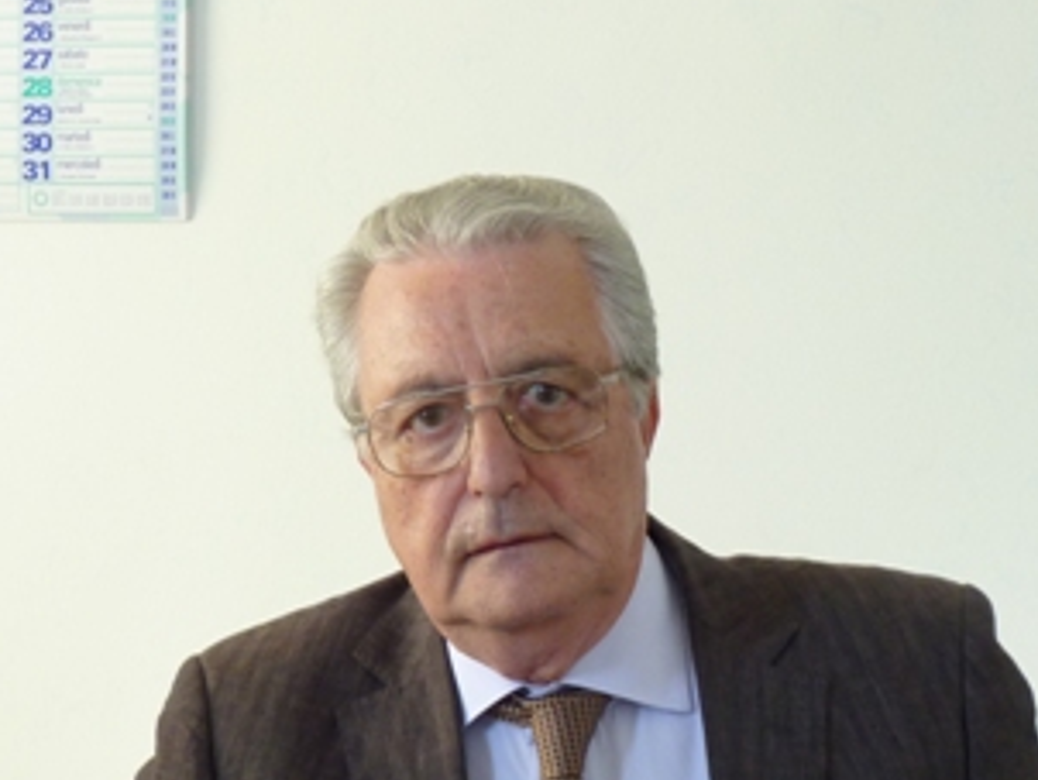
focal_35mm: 125
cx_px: 588
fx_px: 3751
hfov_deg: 15.7
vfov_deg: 11.8
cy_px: 612
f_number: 3.2
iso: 160
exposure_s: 1/30
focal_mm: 10.4
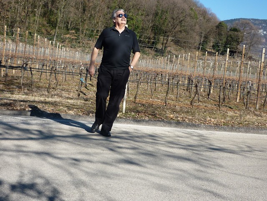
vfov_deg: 30.9
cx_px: 134
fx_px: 363
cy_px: 100
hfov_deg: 40.4
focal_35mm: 47
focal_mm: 5.5
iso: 80
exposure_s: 1/1000
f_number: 2.8
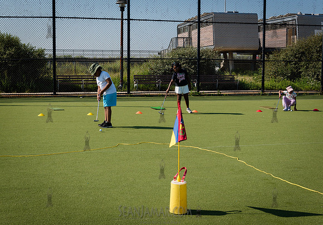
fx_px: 459
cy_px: 101
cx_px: 133
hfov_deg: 38.7
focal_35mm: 50
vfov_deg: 27.6
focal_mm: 42
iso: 100
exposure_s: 1/500
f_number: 5
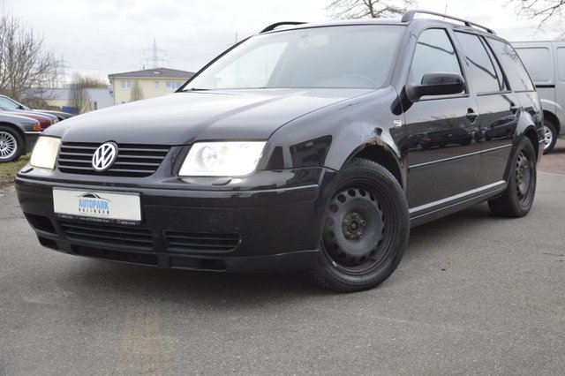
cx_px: 282
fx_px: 753
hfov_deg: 41.1
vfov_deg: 28.0
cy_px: 188
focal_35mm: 48
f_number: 4.2
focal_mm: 32
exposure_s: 1/40
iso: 400
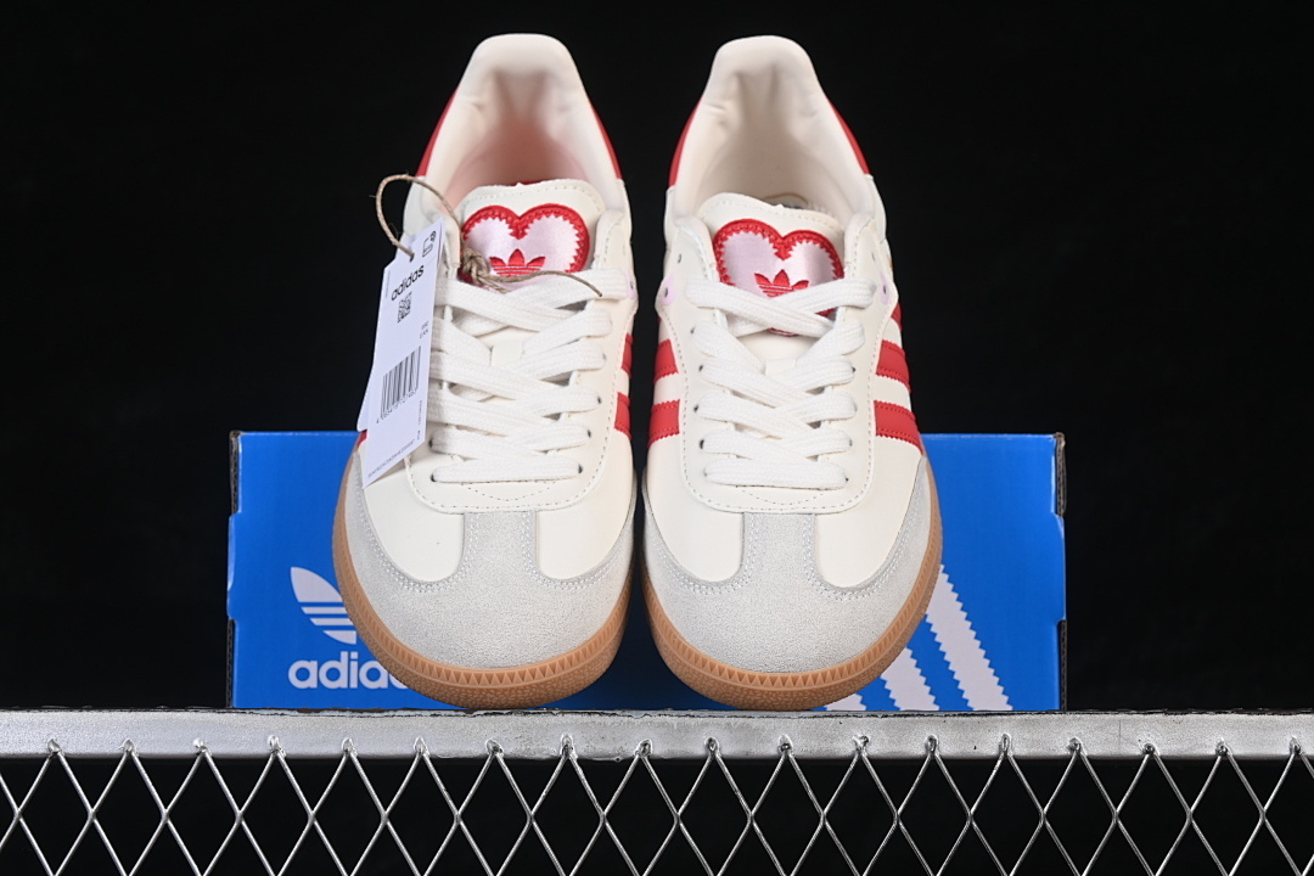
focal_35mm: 75
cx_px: 657
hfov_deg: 27.0
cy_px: 438
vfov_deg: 18.2
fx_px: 2737
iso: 160
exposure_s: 1/80
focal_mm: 50
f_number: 8
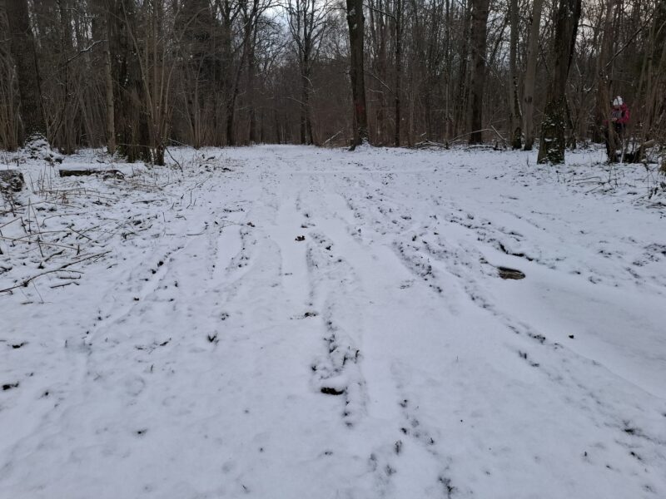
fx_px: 443
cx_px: 333
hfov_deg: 73.9
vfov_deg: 58.9
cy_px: 250
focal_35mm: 23
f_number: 1.8
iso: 50
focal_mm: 5.54
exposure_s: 1/123
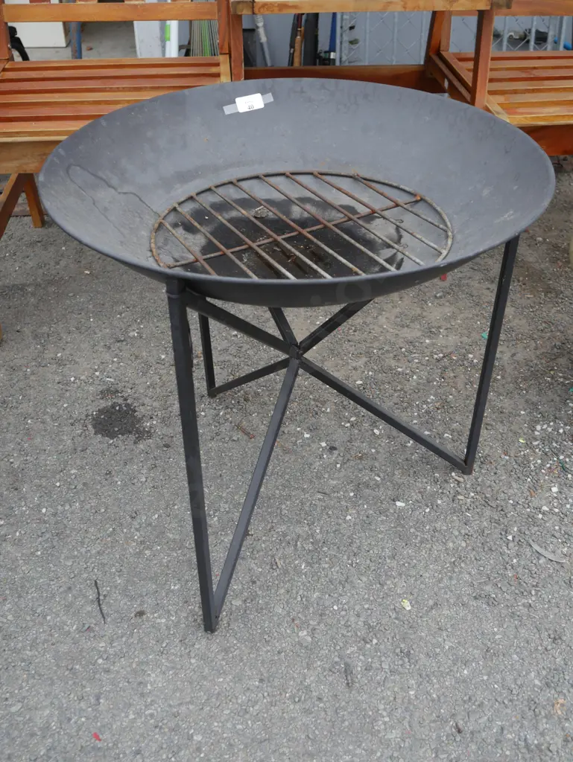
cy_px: 381
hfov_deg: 39.7
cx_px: 286
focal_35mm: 36
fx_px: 794
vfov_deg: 51.3
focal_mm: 18
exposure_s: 1/125
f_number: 4
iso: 200
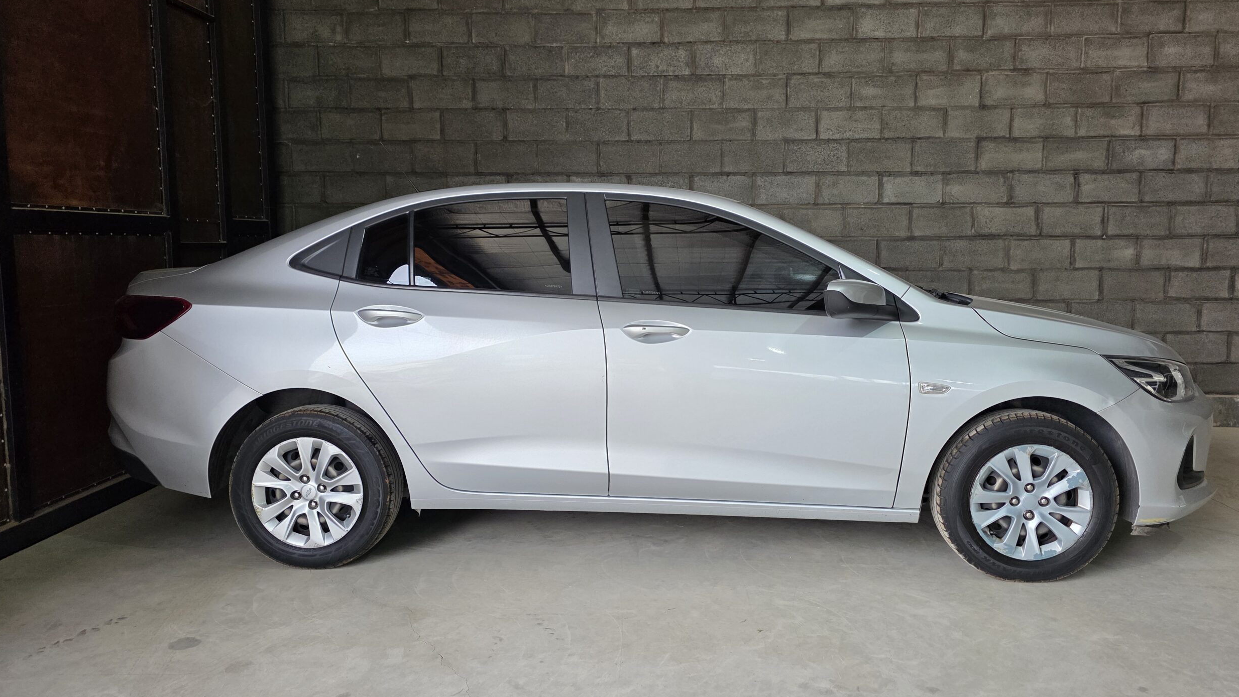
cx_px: 628
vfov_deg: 44.4
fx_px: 854
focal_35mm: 26
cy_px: 338
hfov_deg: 71.9
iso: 125
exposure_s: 1/180
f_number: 1.7
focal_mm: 6.3
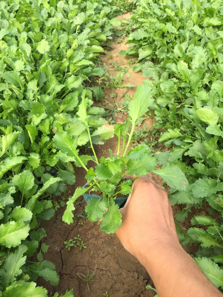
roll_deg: -0.2
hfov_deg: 48.2
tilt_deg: -43.0
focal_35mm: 29
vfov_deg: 61.6
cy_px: 148
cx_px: 112
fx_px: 249
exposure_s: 1/391
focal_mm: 4.15
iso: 32
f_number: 2.2
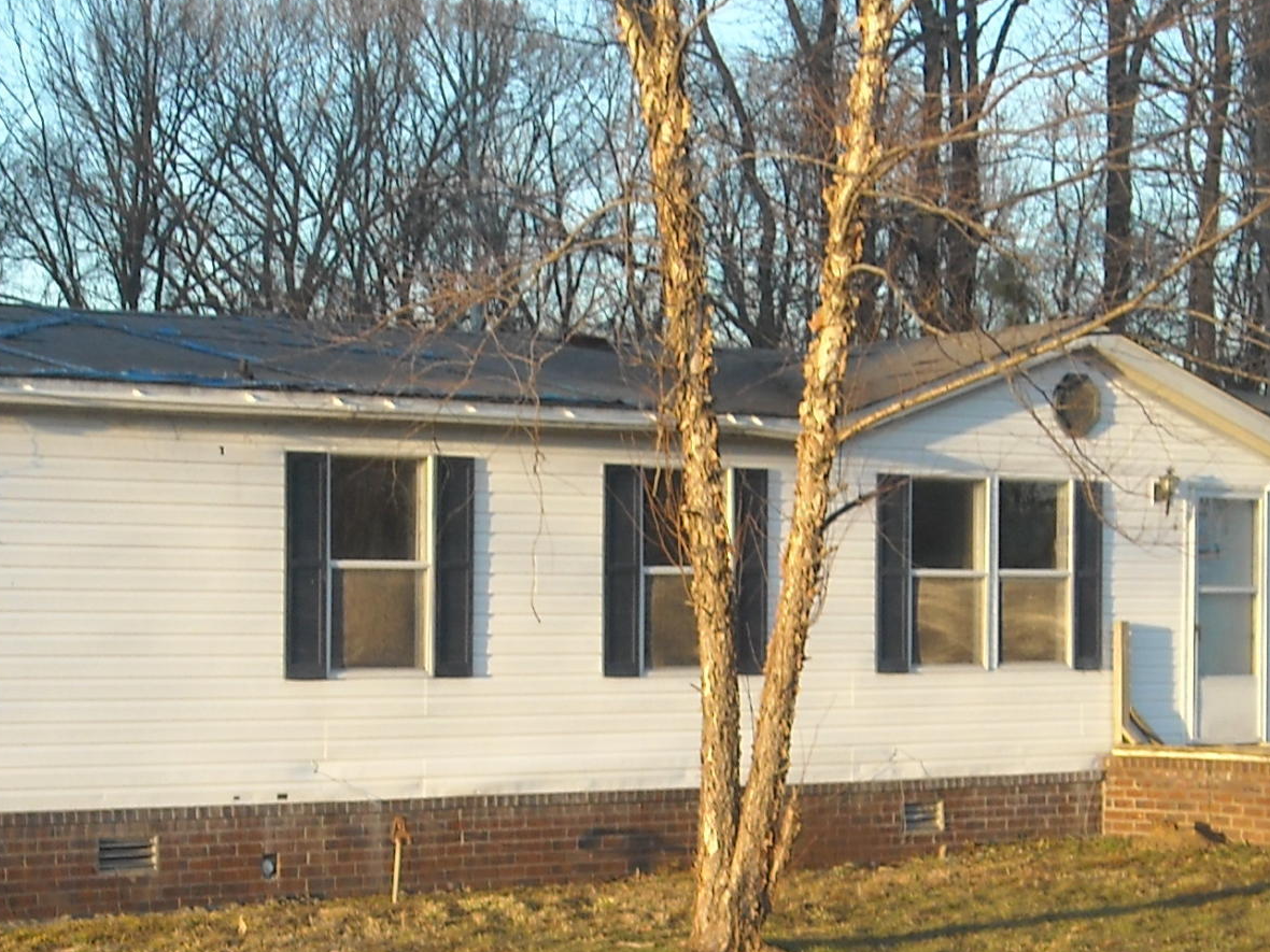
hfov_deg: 21.9
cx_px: 446
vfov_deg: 16.4
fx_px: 3265
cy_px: 841
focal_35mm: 89
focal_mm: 5.7
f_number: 2.8
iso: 64
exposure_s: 1/192
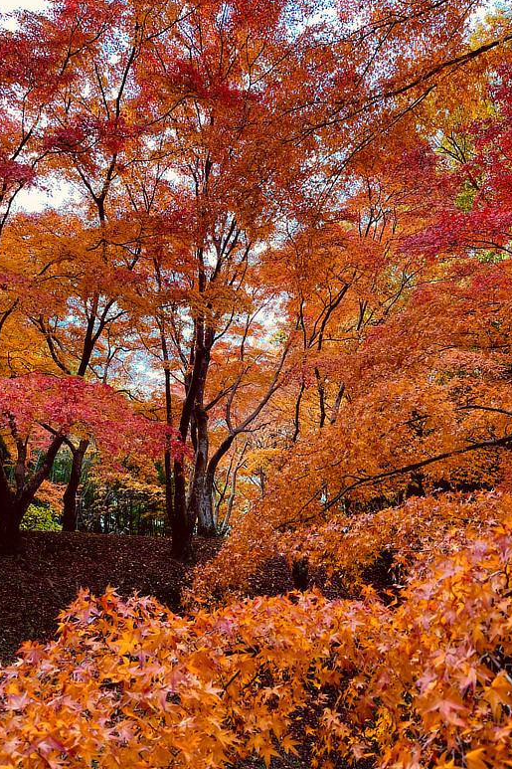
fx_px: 598
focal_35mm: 28
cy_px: 387
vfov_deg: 65.5
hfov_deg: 46.4
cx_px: 241
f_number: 1.6
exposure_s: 1/291
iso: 40
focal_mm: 5.1
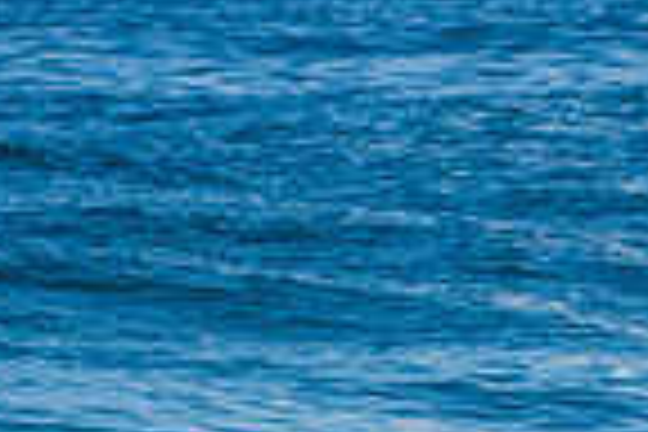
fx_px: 36141
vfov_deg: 0.7
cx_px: 954
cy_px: 605
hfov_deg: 1.0
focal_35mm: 2008
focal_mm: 500
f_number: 5.6
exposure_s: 1/2000
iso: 180
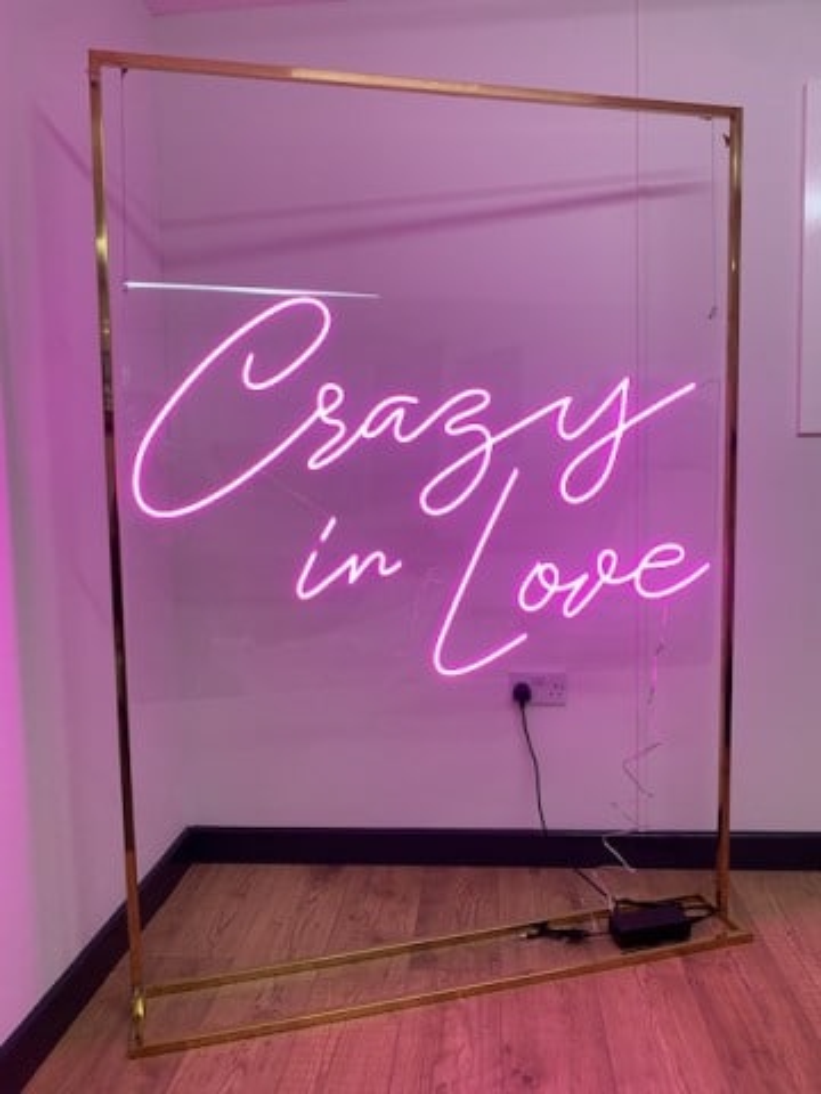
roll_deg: +1.2
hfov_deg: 53.1
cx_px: 410
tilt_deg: -3.3
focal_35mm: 26
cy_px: 547
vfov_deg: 67.3
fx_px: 822
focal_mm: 4.25
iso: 100
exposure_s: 1/77
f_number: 1.8
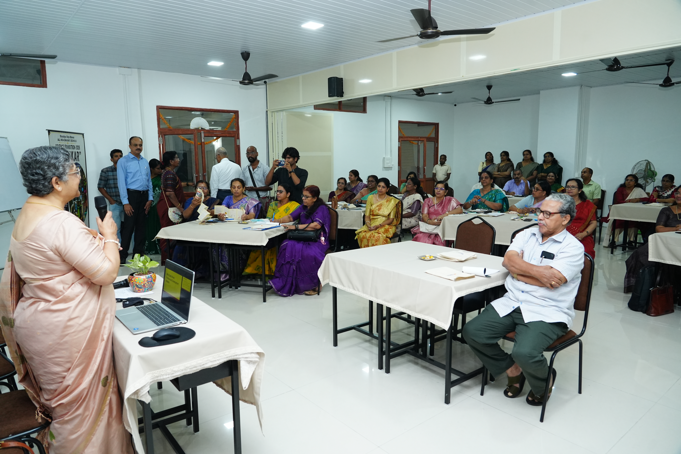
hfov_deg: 73.7
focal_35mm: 24
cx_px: 340
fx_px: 454
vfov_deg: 53.1
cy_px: 227
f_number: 5
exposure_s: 1/125
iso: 2500
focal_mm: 24
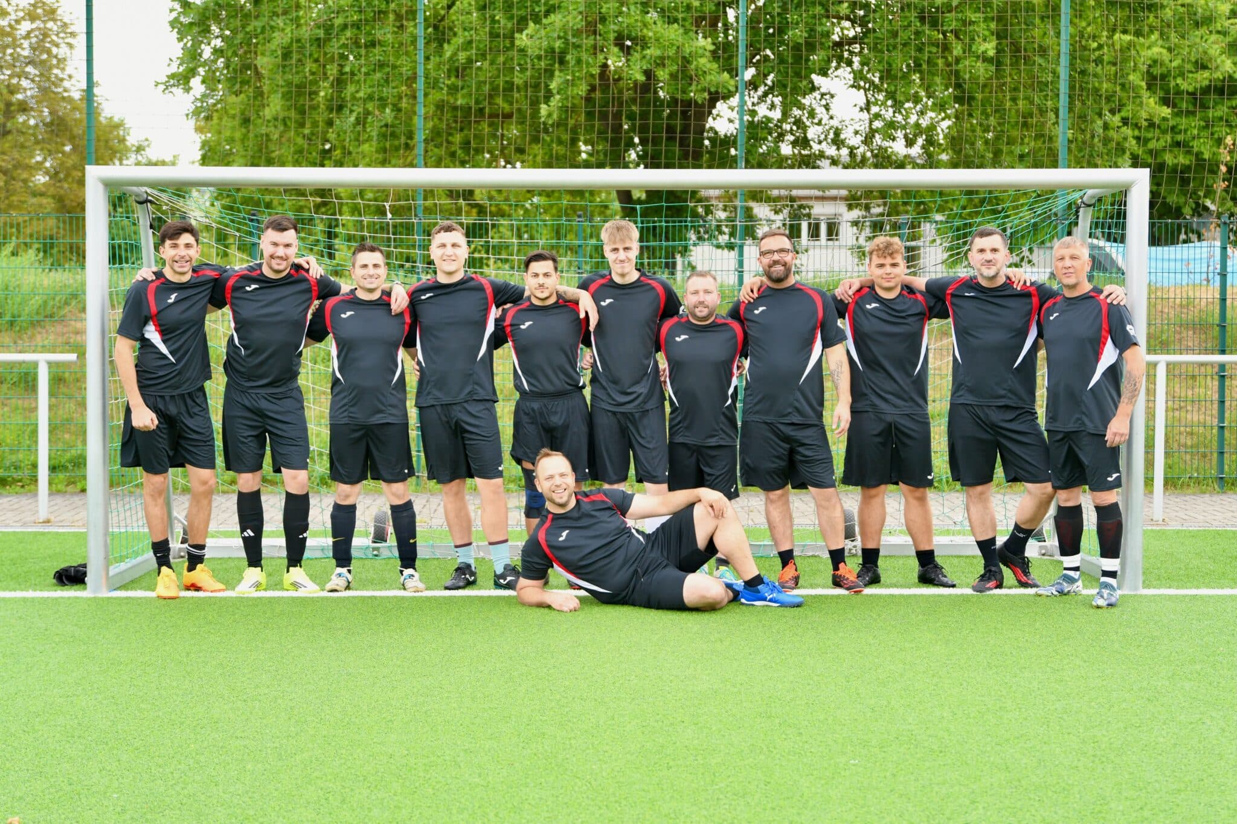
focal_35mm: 44
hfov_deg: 44.5
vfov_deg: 30.5
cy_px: 412
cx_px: 618
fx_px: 1512
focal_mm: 44
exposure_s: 1/800
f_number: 2.8
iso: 560
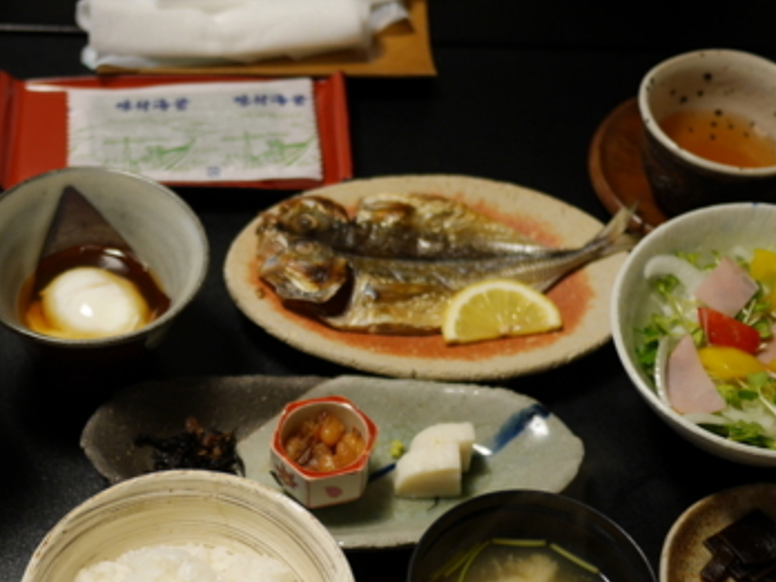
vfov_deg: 21.0
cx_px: 243
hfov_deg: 27.9
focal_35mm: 69
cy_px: 472
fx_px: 1547
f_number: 1.7
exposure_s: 1/60
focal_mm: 20
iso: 320
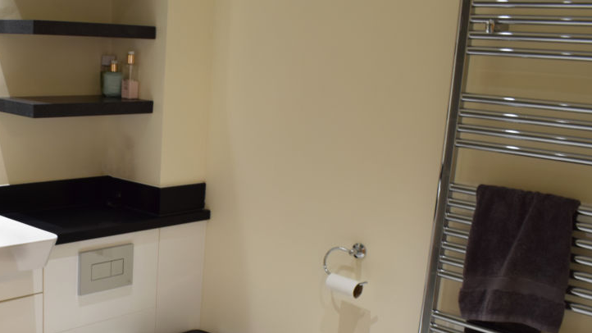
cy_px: 256
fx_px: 738
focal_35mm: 47
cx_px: 154
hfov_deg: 42.5
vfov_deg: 25.1
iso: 400
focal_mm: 18
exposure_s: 1/8
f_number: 9
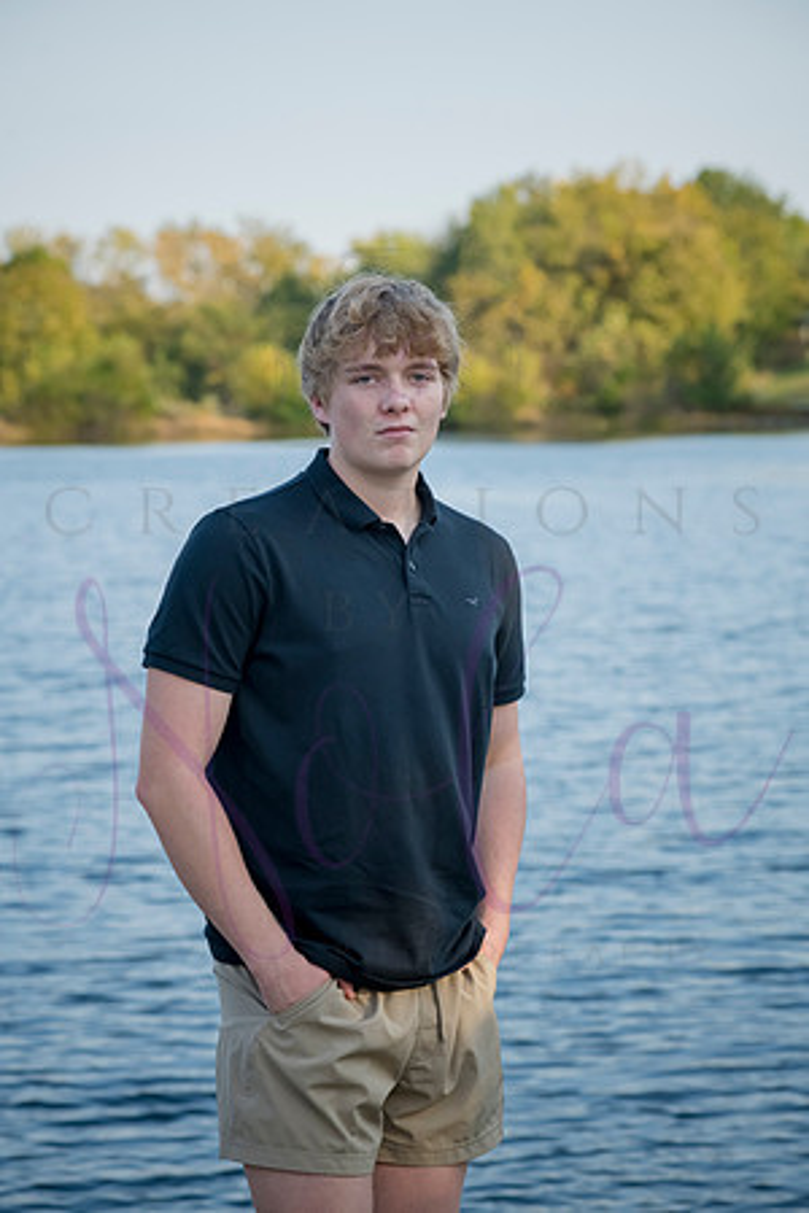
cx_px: 404
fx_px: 4045
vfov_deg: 17.1
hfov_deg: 11.4
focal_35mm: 120
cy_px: 606
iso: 800
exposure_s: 1/640
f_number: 7.1
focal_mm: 120
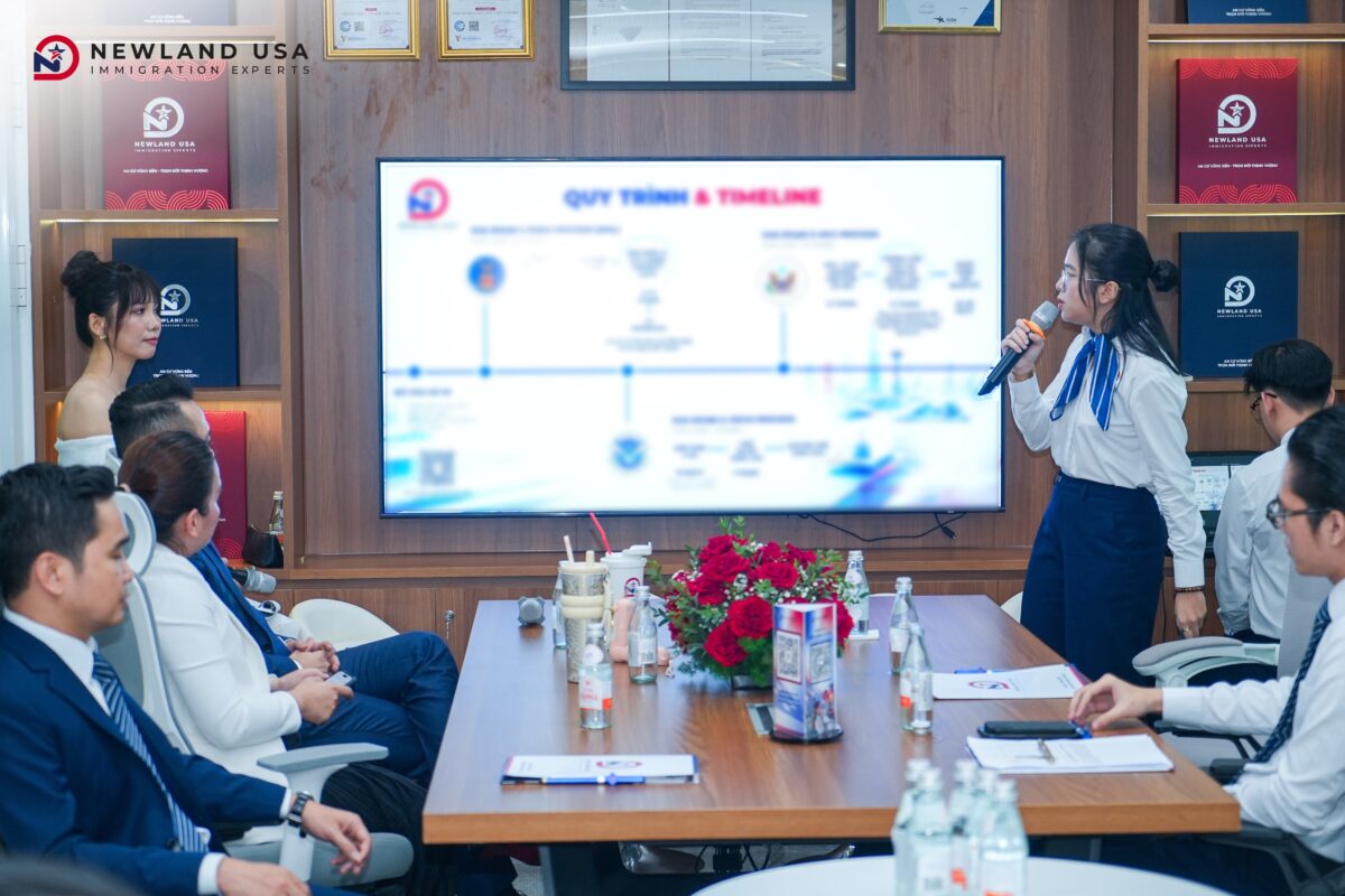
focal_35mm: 68
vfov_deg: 20.0
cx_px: 672
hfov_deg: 29.7
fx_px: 2540
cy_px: 448
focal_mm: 68
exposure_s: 1/160
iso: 800
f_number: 4
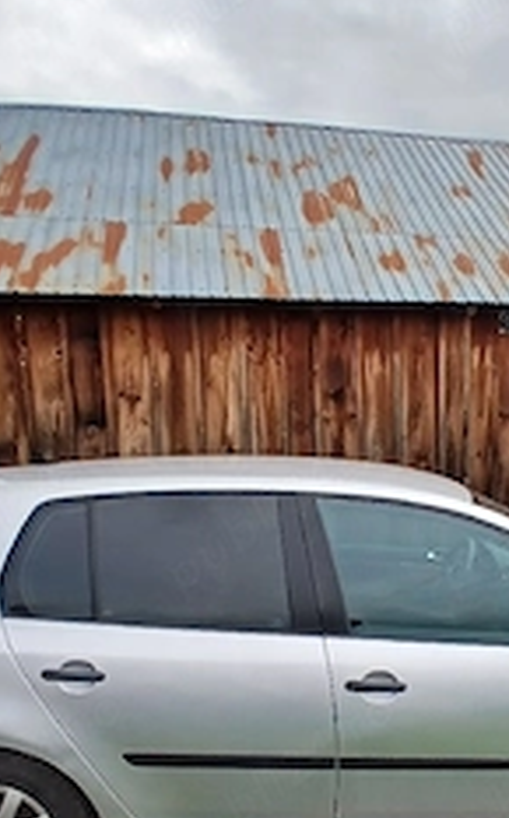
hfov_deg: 39.9
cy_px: 548
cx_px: 351
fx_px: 690
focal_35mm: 31
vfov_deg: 59.8
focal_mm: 1.4
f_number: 2.2
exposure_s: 1/256
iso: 50
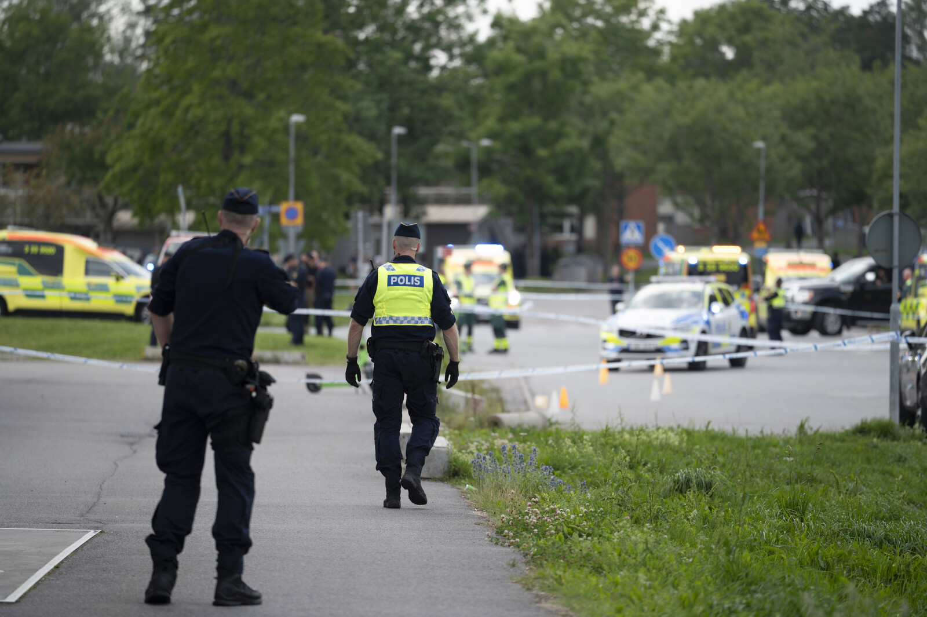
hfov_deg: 11.4
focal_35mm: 180
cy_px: 308
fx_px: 4632
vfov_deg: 7.6
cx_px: 464
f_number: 2.8
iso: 125
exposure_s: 1/1000
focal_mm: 180
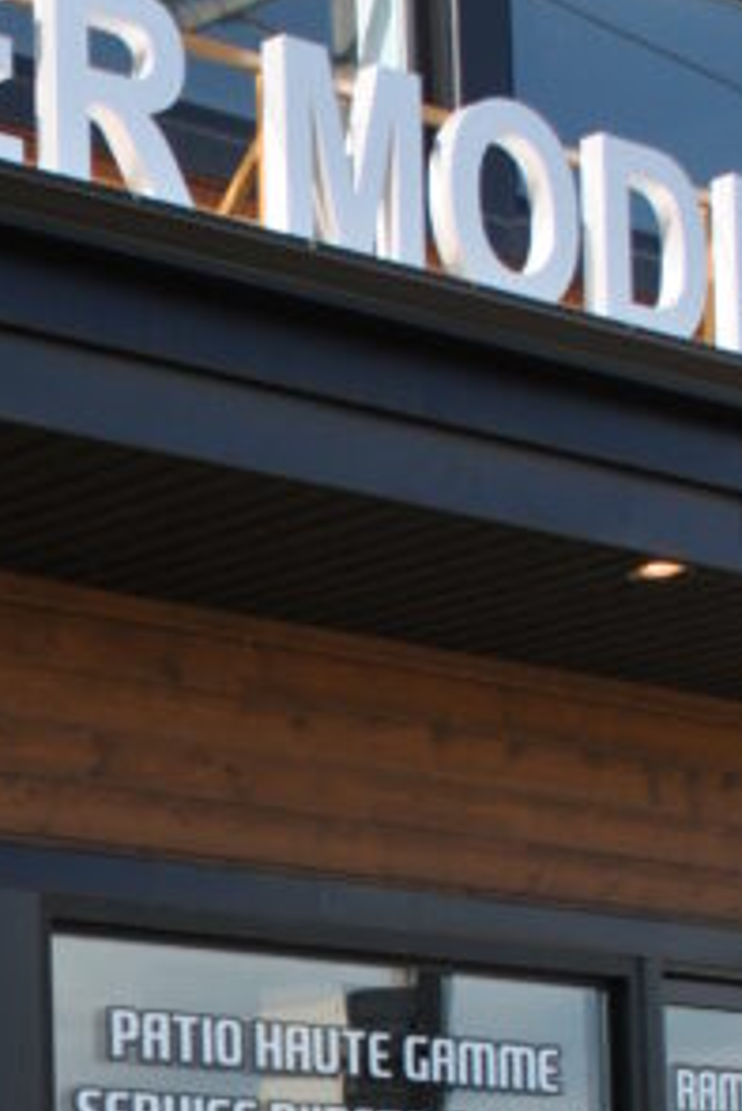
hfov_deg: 10.6
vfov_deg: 15.7
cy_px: 1375
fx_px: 3860
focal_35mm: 125
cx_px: -322
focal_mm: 24
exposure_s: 1/200
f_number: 7.1
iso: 100
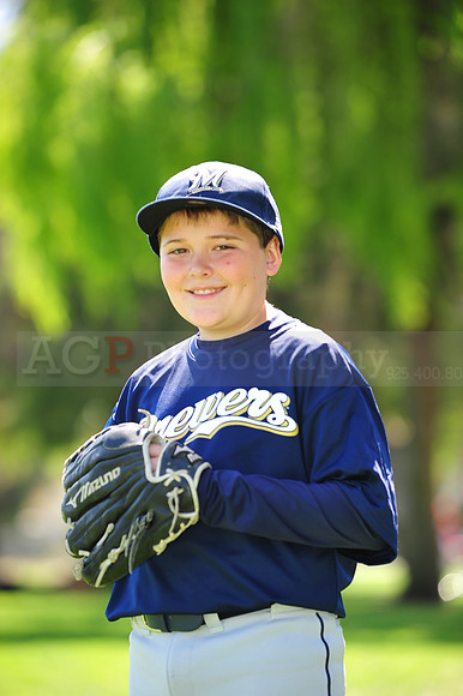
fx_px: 3187
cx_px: 232
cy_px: 348
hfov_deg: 8.3
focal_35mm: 165
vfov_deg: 12.5
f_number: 4.5
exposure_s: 1/320
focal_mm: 165
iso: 200
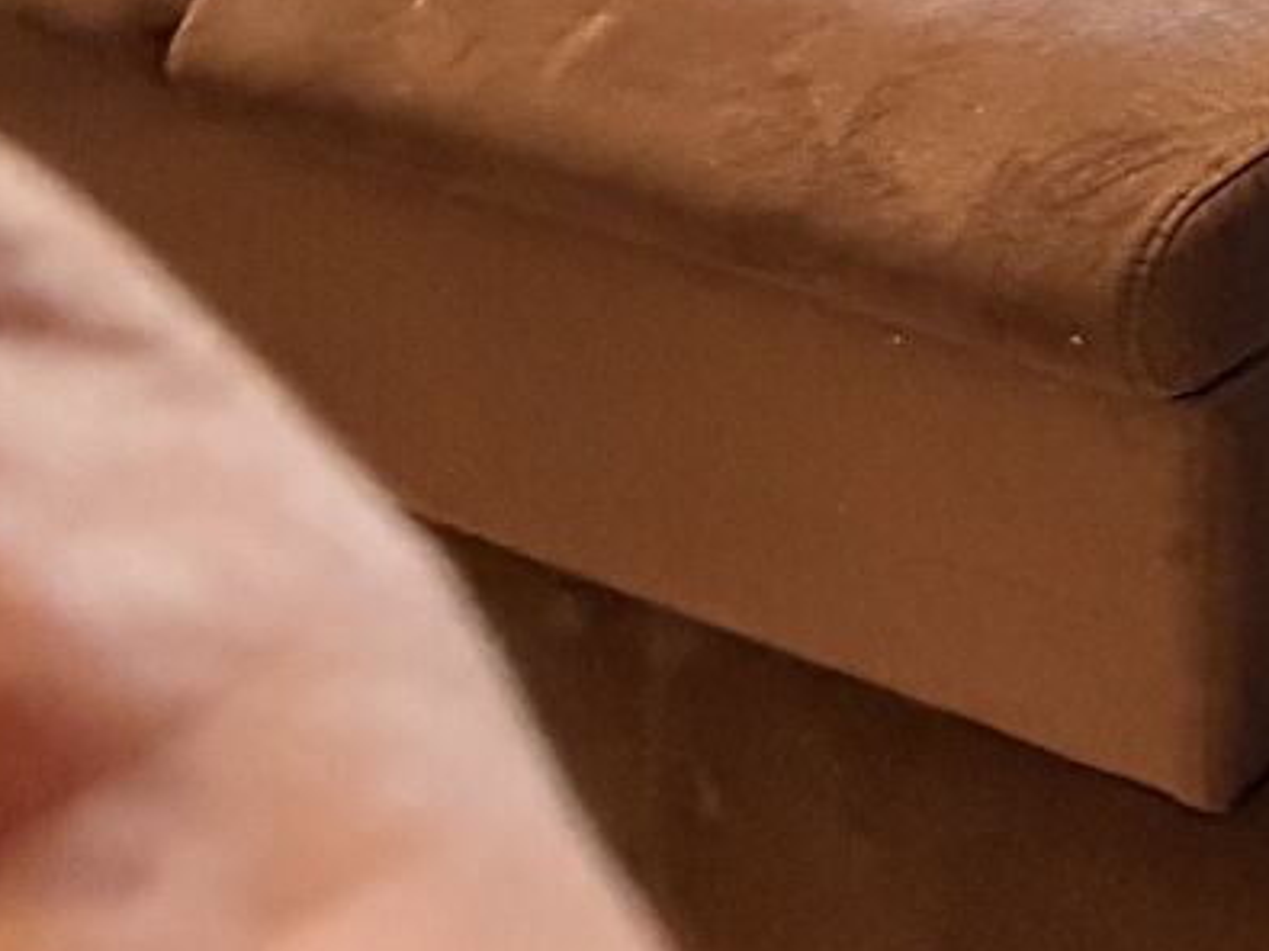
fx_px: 1869
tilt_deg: -4.7
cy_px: -620
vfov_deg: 21.7
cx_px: 2278
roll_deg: -1.8
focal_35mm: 51
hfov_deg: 22.3
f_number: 2.2
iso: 500
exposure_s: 1/50
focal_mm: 2.22
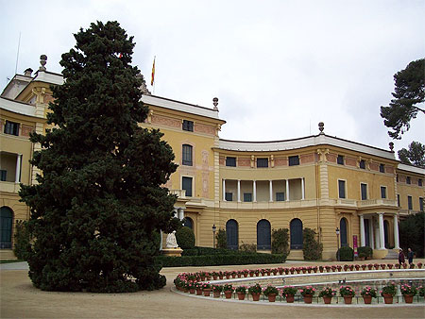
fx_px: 442
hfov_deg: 51.3
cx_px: 212
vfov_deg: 39.7
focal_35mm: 36
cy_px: 160
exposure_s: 1/463
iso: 80
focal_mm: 6
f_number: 2.7
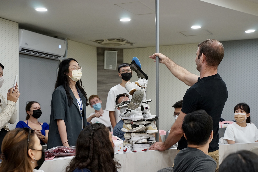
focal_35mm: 49
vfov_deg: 27.5
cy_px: 86
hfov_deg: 40.3
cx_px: 129
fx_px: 351
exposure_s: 1/160
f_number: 4
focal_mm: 49
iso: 1000
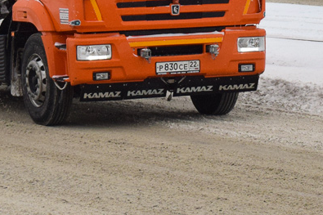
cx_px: 83
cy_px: -103
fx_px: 1964
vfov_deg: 6.2
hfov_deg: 9.4
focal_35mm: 219
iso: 800
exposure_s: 1/1000
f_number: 5.3
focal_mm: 48
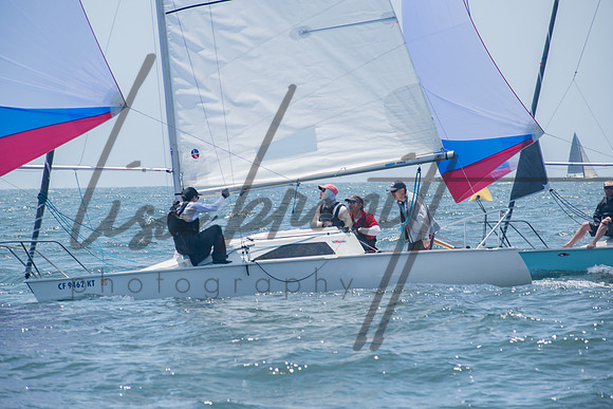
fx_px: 4036
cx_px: 303
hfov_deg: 8.7
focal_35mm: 237
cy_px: 204
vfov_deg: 5.8
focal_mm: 155
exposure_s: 1/1250
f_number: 8
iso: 400
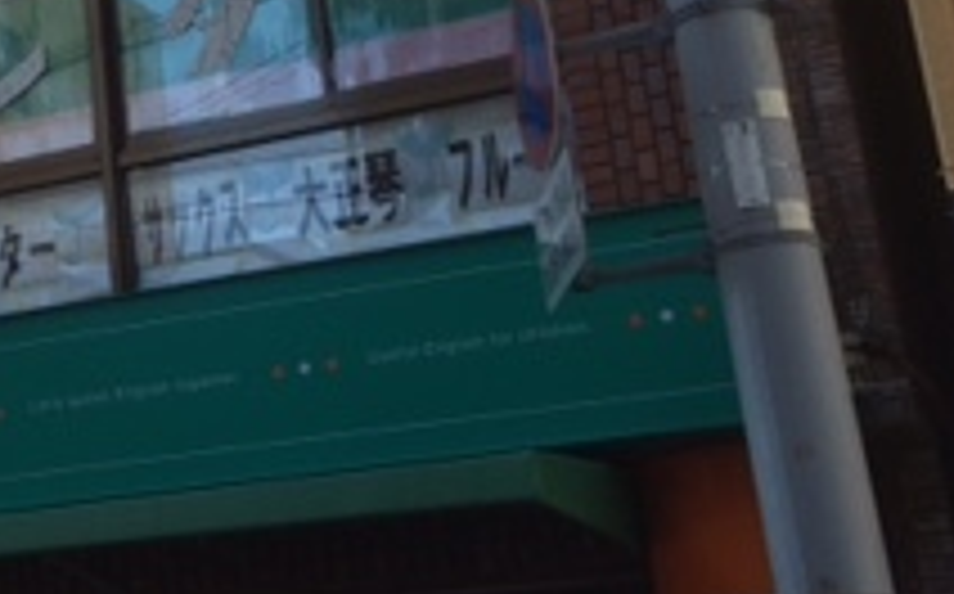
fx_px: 2415
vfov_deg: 13.9
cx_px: -414
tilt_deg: +20.4
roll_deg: -0.4
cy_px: 76
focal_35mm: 93
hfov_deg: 19.8
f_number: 2.2
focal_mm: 4.15
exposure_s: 1/695
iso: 32
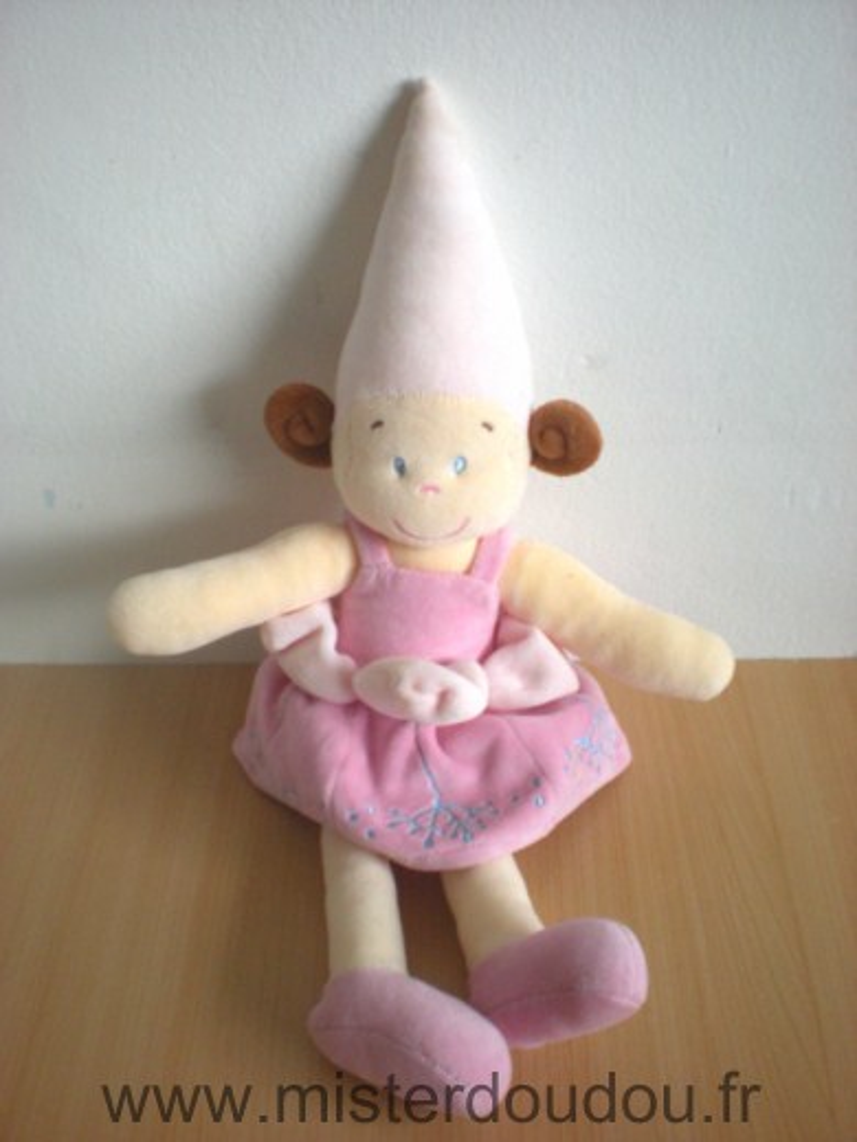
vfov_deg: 49.0
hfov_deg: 37.7
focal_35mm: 38
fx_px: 1254
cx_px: 428
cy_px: 571
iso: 200
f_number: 3.1
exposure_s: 1/28.2
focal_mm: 6.3
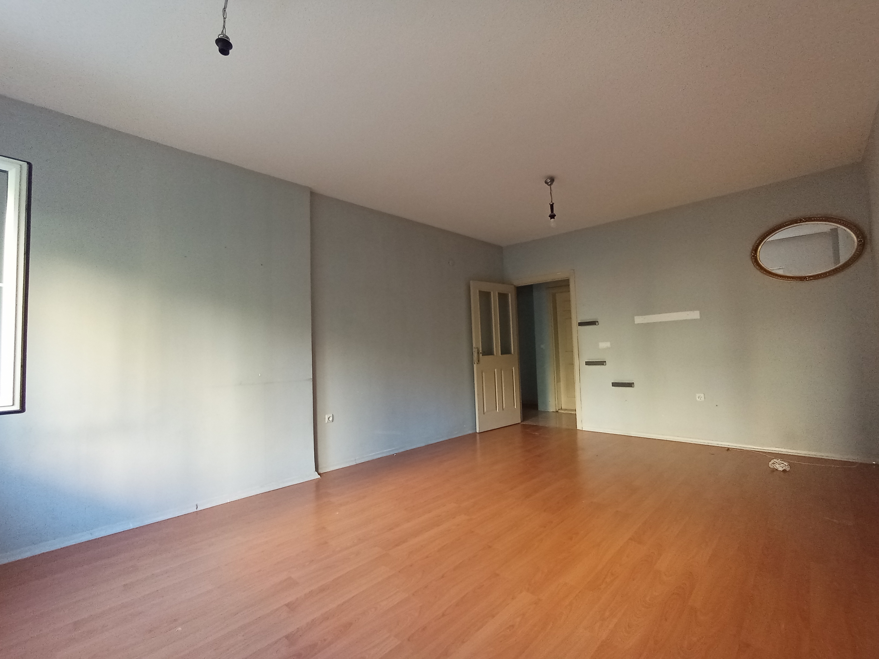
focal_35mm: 16
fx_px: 406
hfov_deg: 94.5
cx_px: 440
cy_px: 330
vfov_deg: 78.1
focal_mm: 1.65
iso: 278
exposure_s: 1/33.3
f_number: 2.2
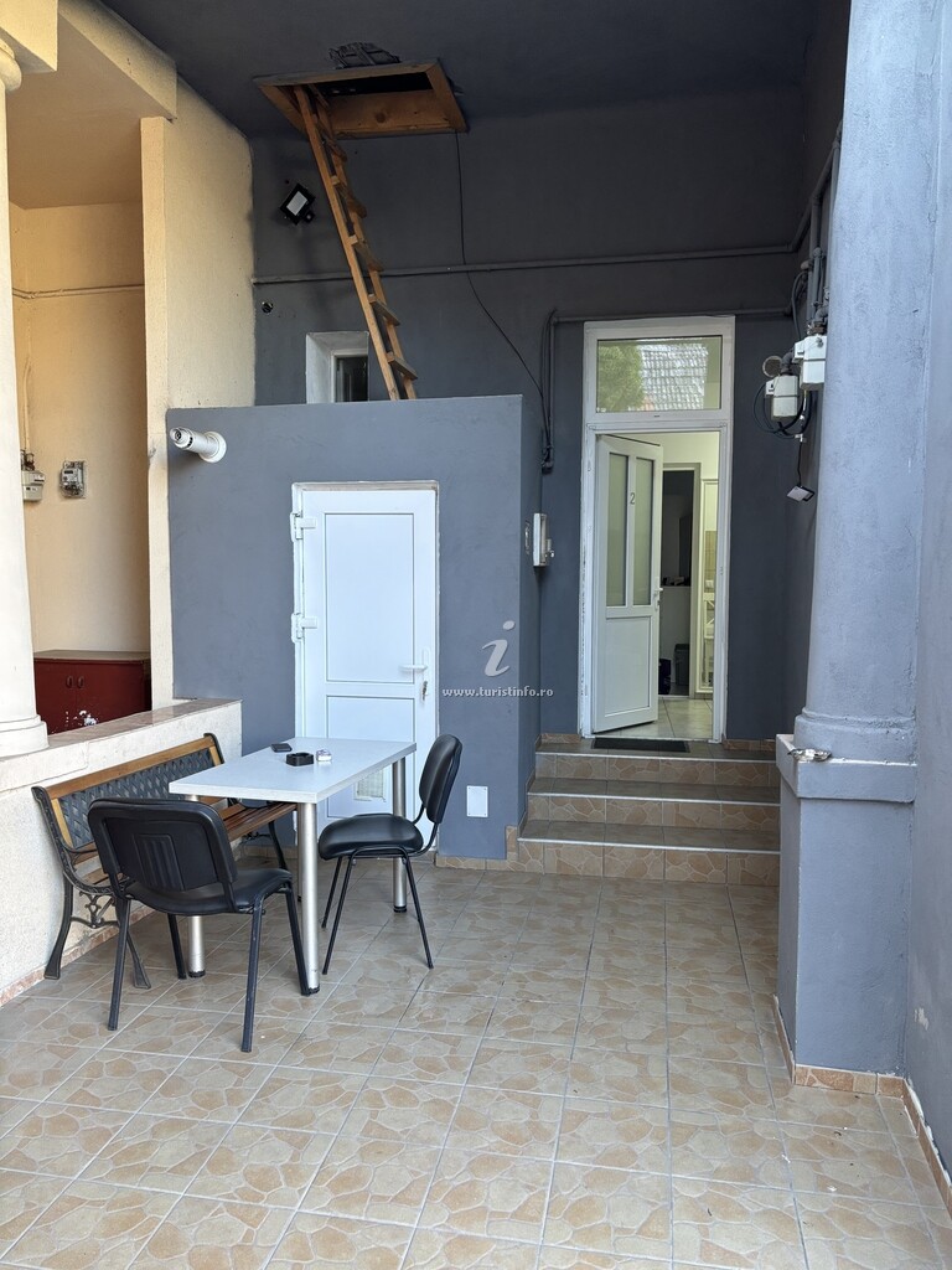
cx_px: 476
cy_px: 635
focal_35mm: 26
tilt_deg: -4.0
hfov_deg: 53.1
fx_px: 953
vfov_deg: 67.3
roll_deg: -0.3
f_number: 1.6
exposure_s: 1/90
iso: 125
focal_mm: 5.96
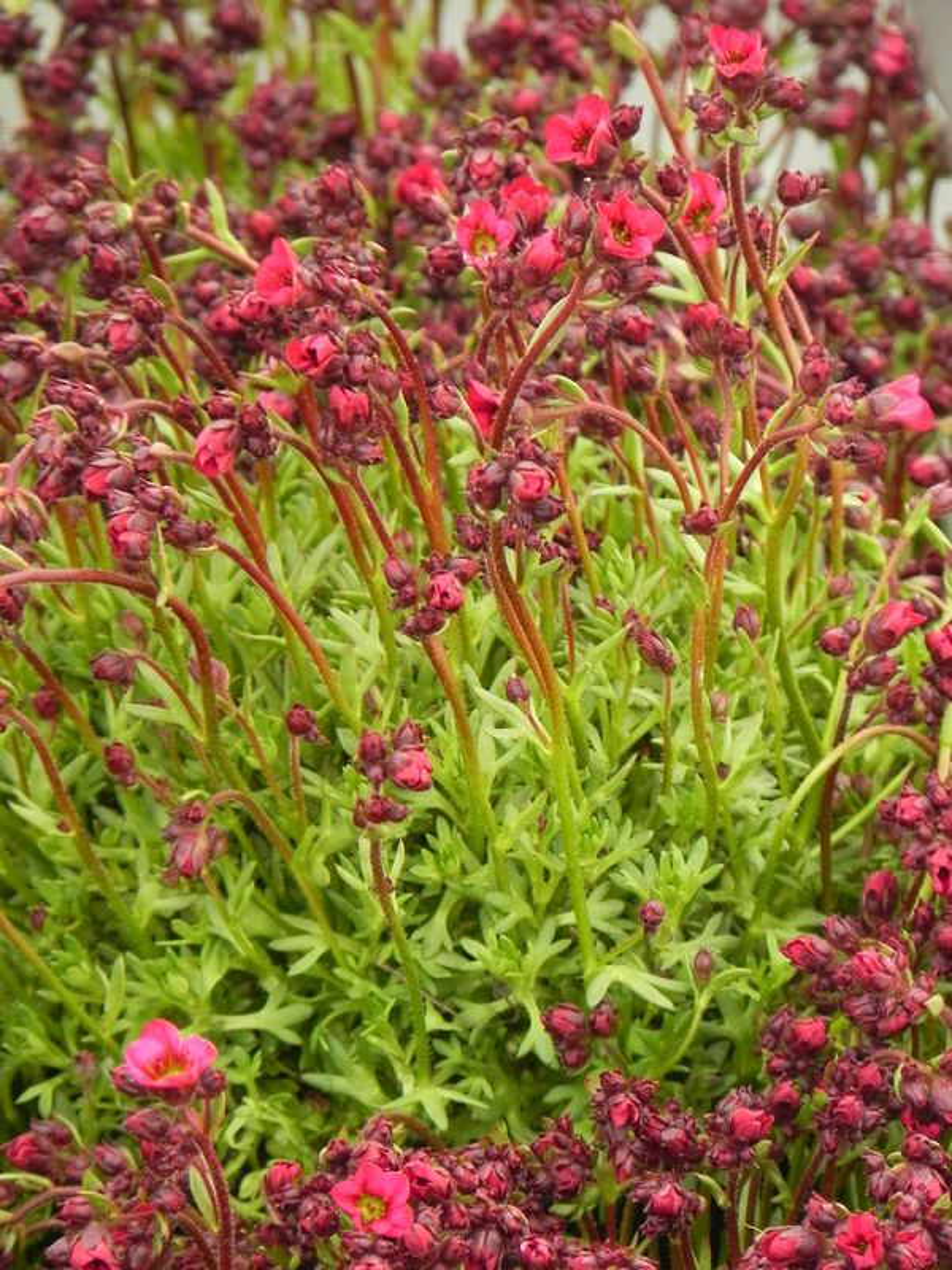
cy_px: 635
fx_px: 15584
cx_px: 476
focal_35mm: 425
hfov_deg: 3.5
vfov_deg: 4.7
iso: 160
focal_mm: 75.7
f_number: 5
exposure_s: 1/125
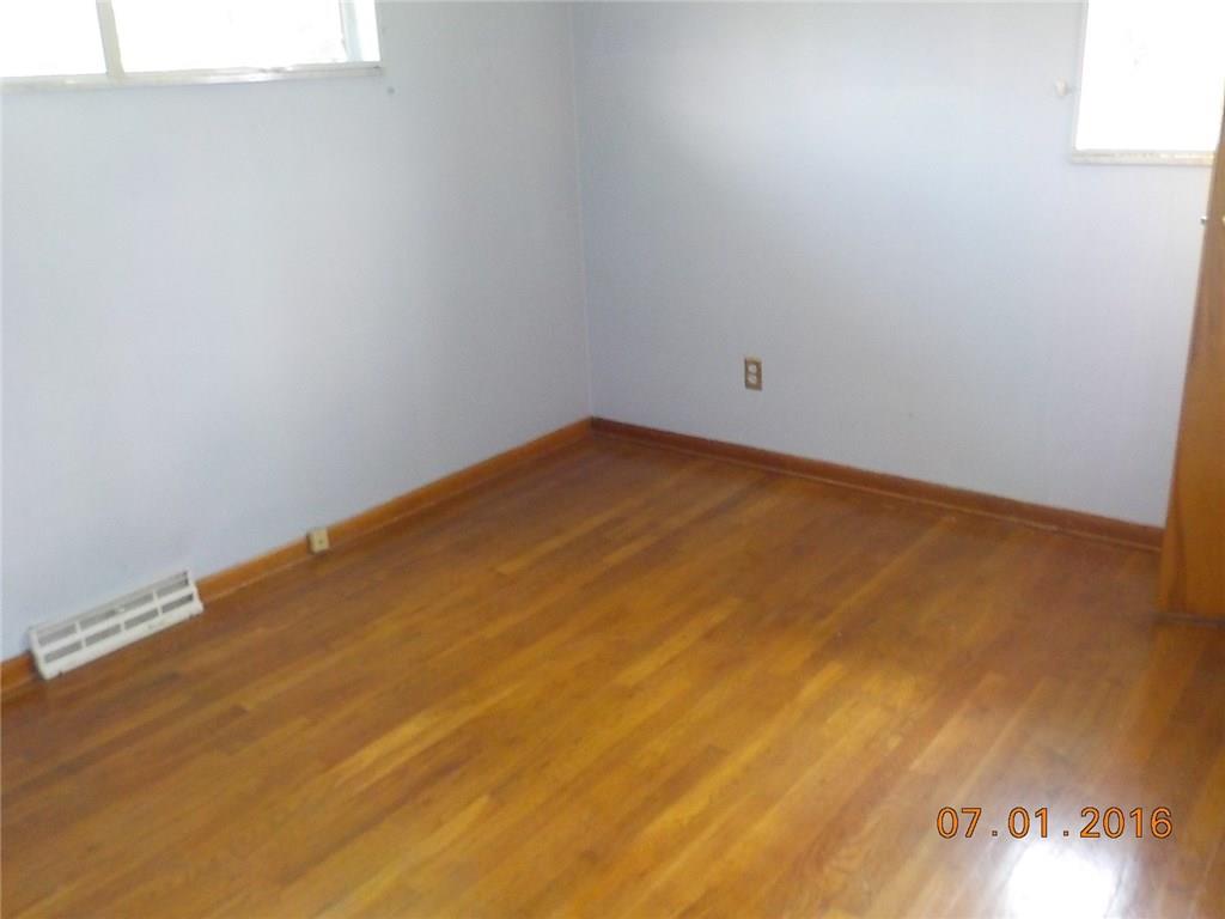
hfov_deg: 60.0
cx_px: 612
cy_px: 460
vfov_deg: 46.8
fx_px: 1062
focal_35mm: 30
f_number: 3.3
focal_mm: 4.1
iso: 320
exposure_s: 1/30
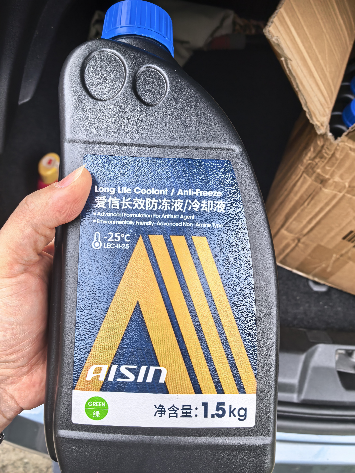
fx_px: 328
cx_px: 178
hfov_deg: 56.8
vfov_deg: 71.6
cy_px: 236
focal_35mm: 24
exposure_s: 1/60
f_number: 4
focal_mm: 8.5
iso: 125
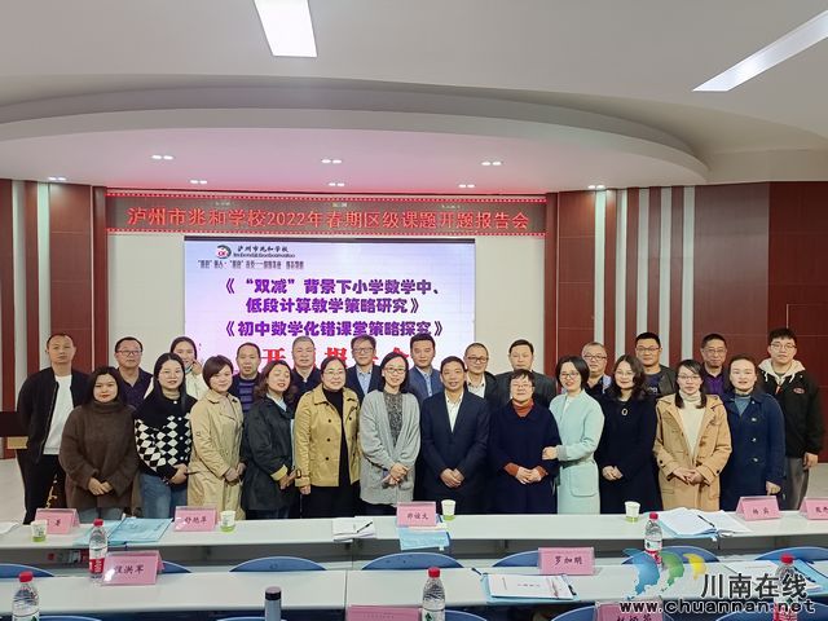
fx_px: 694
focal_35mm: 29
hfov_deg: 61.7
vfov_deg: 48.2
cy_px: 310
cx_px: 414
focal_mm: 4.71
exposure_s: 1/50
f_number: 1.79
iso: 500
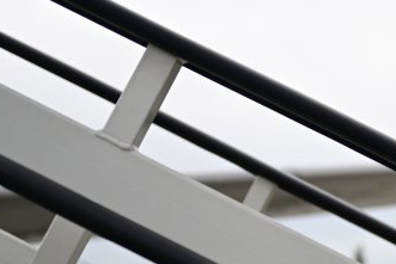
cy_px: 75
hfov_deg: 14.5
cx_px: 491
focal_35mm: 136
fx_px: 1497
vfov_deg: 10.1
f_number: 2.8
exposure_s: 1/1000
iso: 125
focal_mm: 45
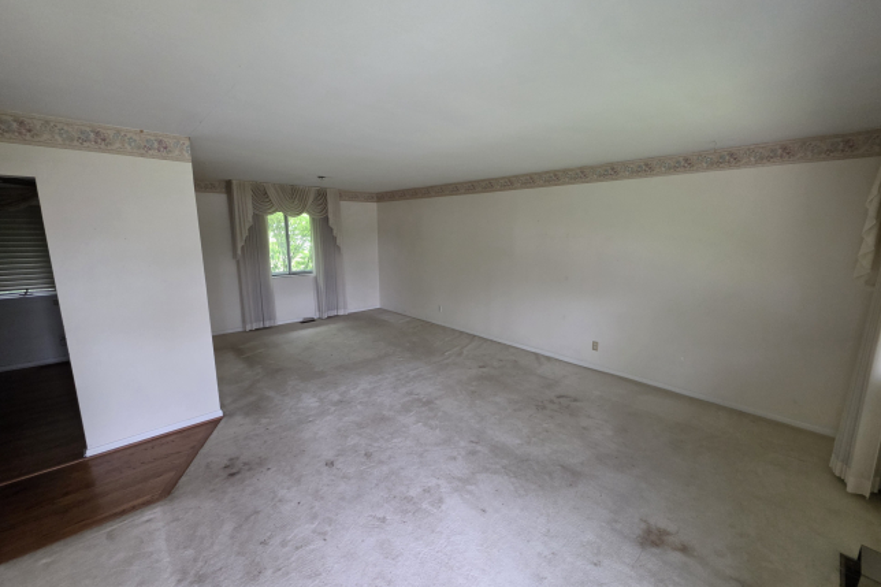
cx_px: 445
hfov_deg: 104.3
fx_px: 343
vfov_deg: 81.2
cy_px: 297
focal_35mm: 14
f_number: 1.9
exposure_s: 1/60
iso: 320
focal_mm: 2.2
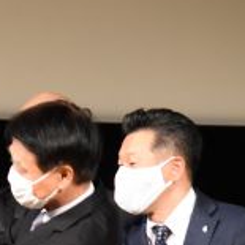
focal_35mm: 920
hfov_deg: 1.9
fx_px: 7367
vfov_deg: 1.9
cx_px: -139
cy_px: 307
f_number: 5
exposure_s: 1/125
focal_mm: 155
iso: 1800
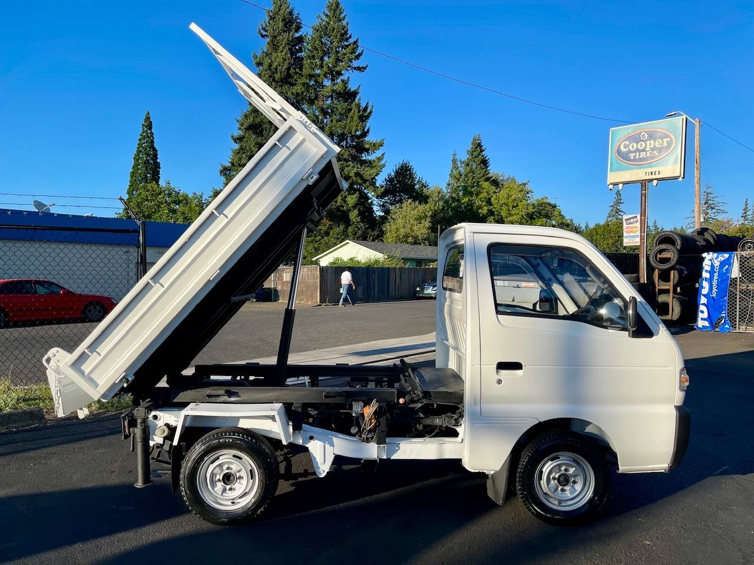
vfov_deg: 54.9
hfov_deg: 69.4
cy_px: 282
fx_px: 545
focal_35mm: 25
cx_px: 377
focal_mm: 5.1
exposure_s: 1/2857
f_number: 1.6
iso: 32
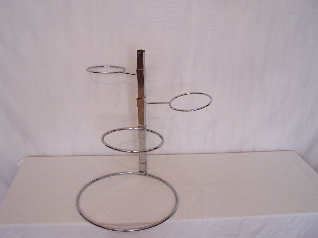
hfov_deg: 49.0
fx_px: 349
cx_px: 159
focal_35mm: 38
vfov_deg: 37.7
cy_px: 119
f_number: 2.8
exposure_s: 1/30
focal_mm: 6.3
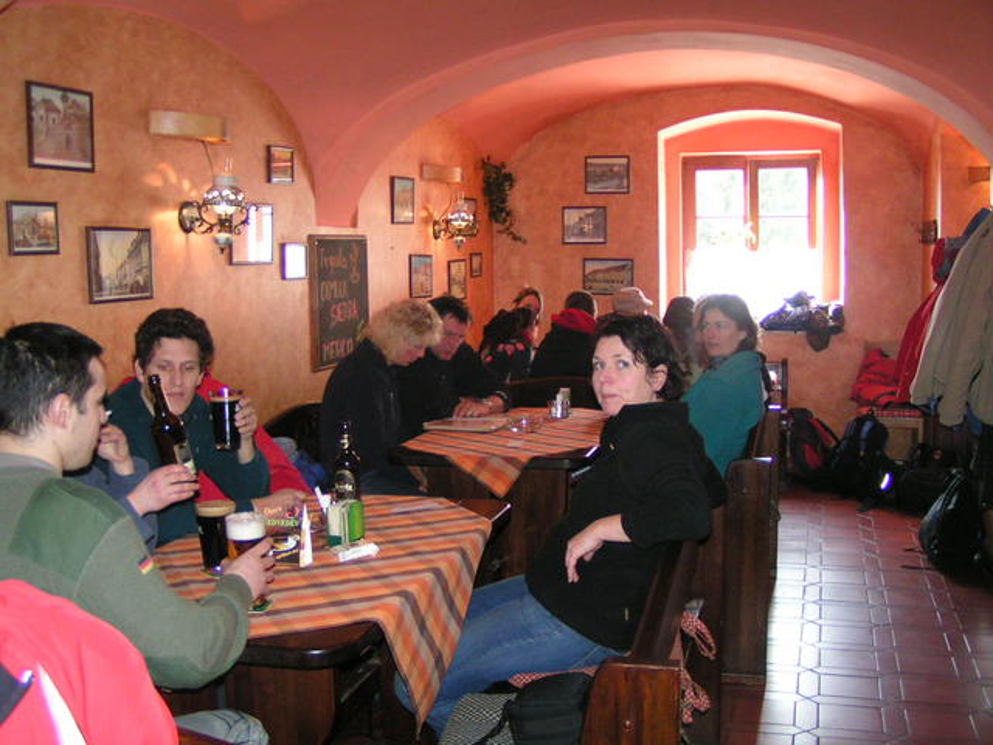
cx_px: 496
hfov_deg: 49.0
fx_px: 1090
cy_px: 372
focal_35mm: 38
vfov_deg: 37.7
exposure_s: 1/40
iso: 200
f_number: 2.8
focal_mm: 5.8
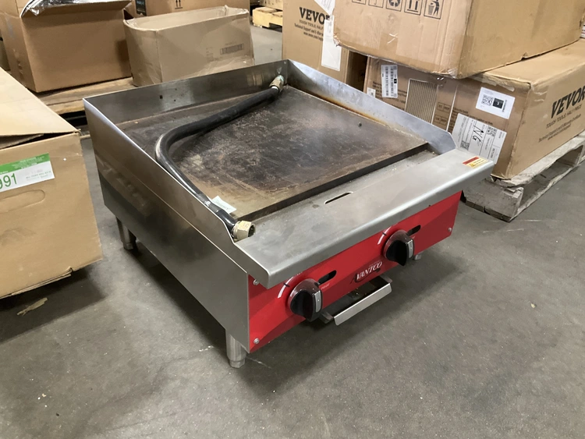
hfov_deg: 61.6
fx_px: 490
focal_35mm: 29
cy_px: 220
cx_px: 292
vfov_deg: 48.3
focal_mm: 3
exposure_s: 1/40
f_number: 1.8
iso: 250
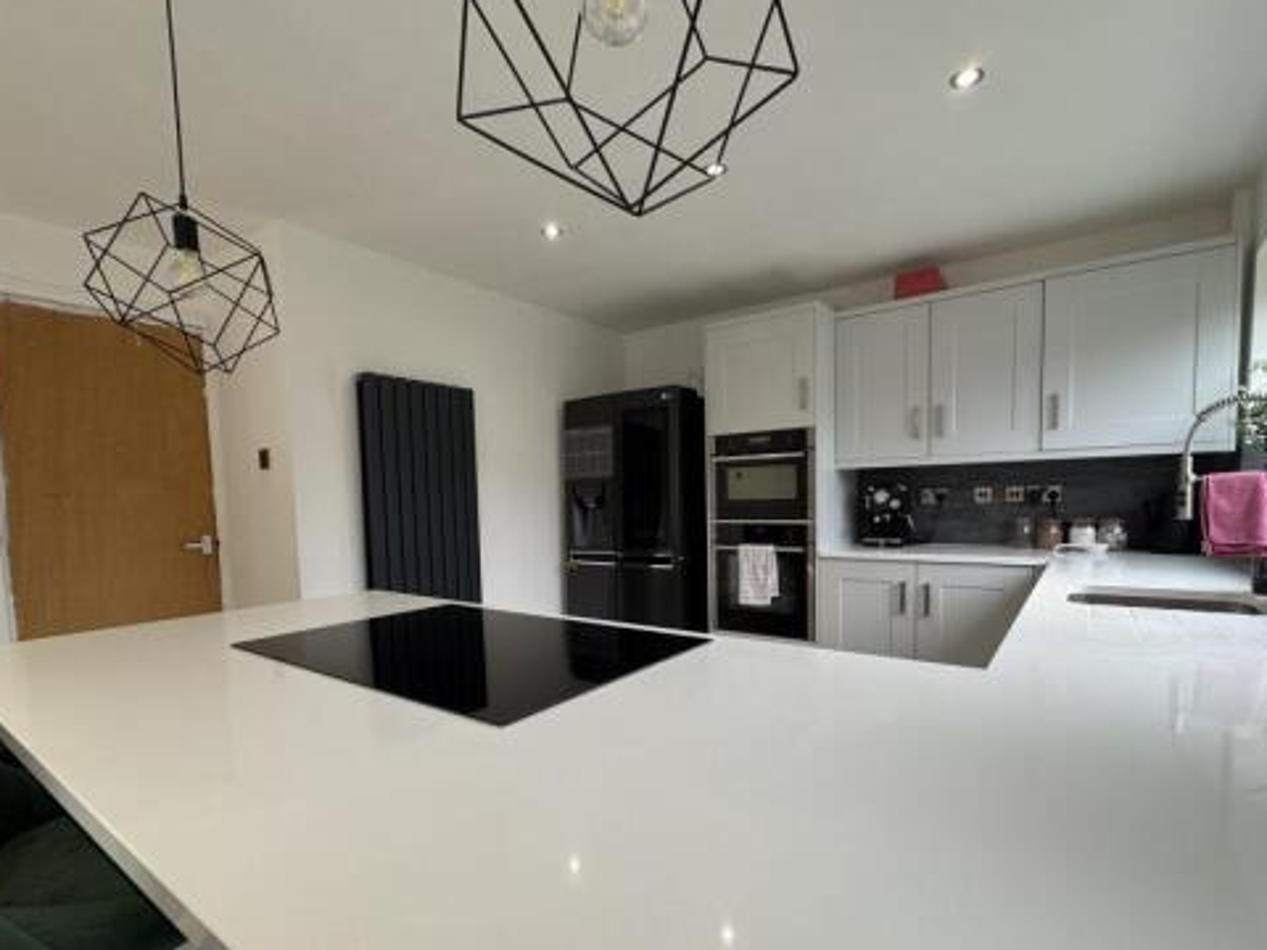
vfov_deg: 74.3
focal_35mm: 17
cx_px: 653
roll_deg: +1.3
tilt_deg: -3.3
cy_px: 542
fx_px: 622
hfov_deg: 91.0
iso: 200
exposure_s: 1/100
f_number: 2.2
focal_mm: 2.22
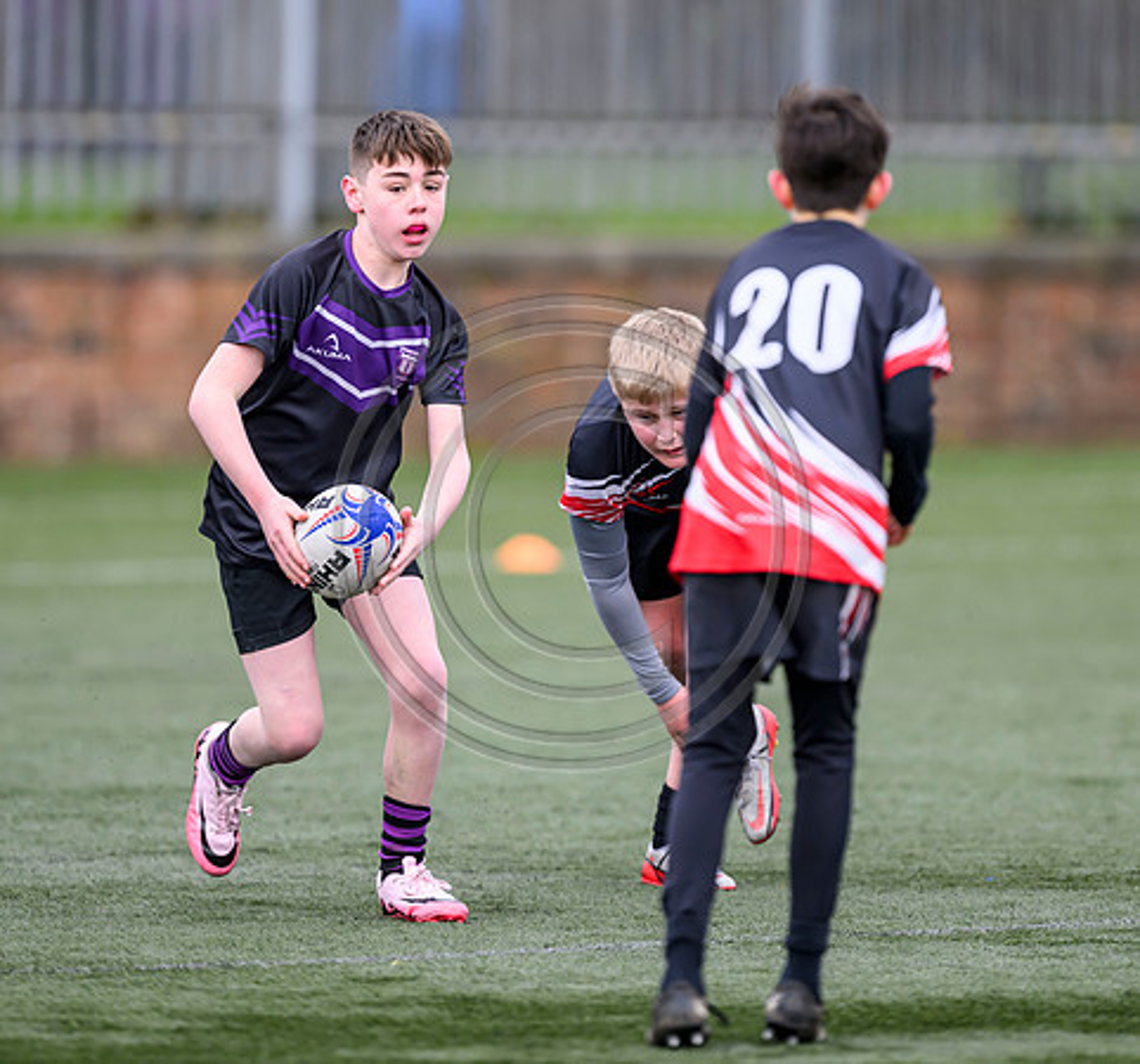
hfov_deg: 3.3
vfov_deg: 3.1
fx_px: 19861
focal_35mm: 551
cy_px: 483
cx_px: 486
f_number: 3.2
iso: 500
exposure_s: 1/1600
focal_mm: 400
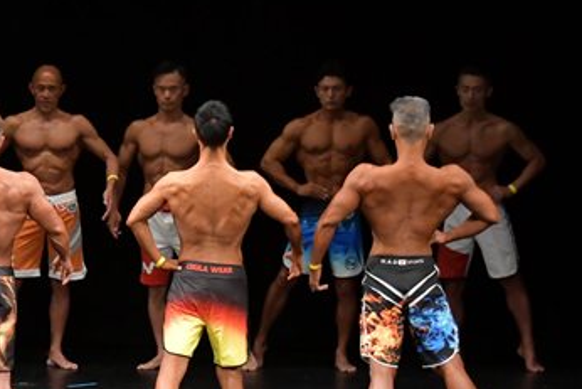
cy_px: 305
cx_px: -26
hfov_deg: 6.8
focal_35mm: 302
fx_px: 4884
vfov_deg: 4.6
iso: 3200
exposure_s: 1/400
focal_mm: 90
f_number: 5.6
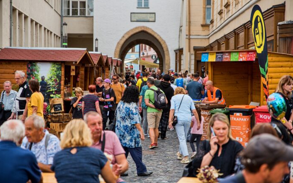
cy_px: 87
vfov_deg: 18.1
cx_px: 146
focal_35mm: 72
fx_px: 575
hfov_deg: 28.6
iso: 200
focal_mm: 70
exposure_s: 1/800
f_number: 2.8
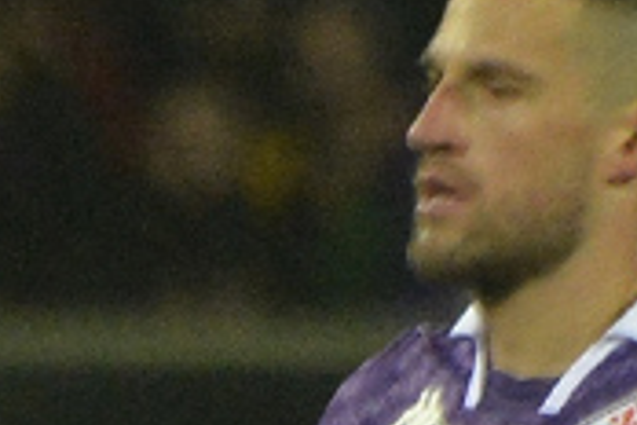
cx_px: 92
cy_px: 1150
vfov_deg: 0.5
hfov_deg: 0.7
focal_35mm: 2752
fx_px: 48691
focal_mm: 400
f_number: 5.6
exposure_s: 1/1000
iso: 3200
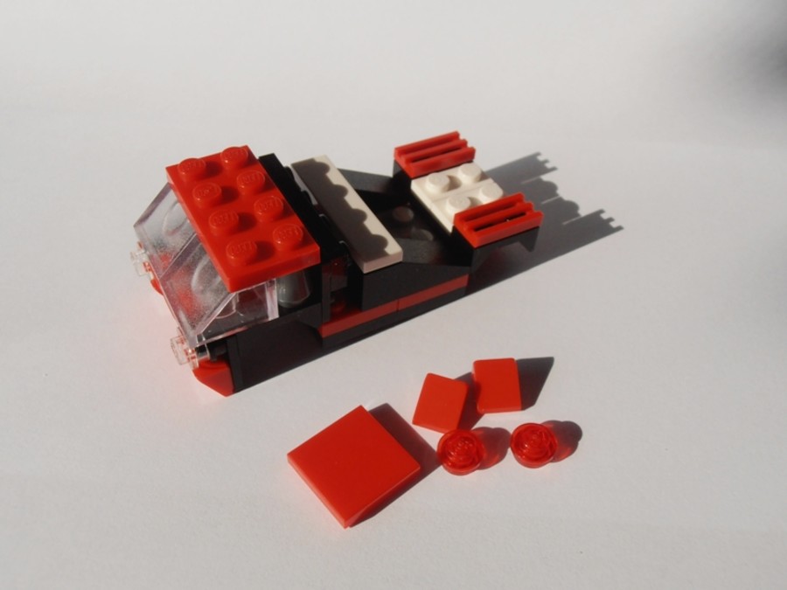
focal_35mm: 37
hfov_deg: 50.1
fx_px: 841
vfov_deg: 38.7
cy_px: 295
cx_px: 394
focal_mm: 6.61
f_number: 3.9
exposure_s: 1/640
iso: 80
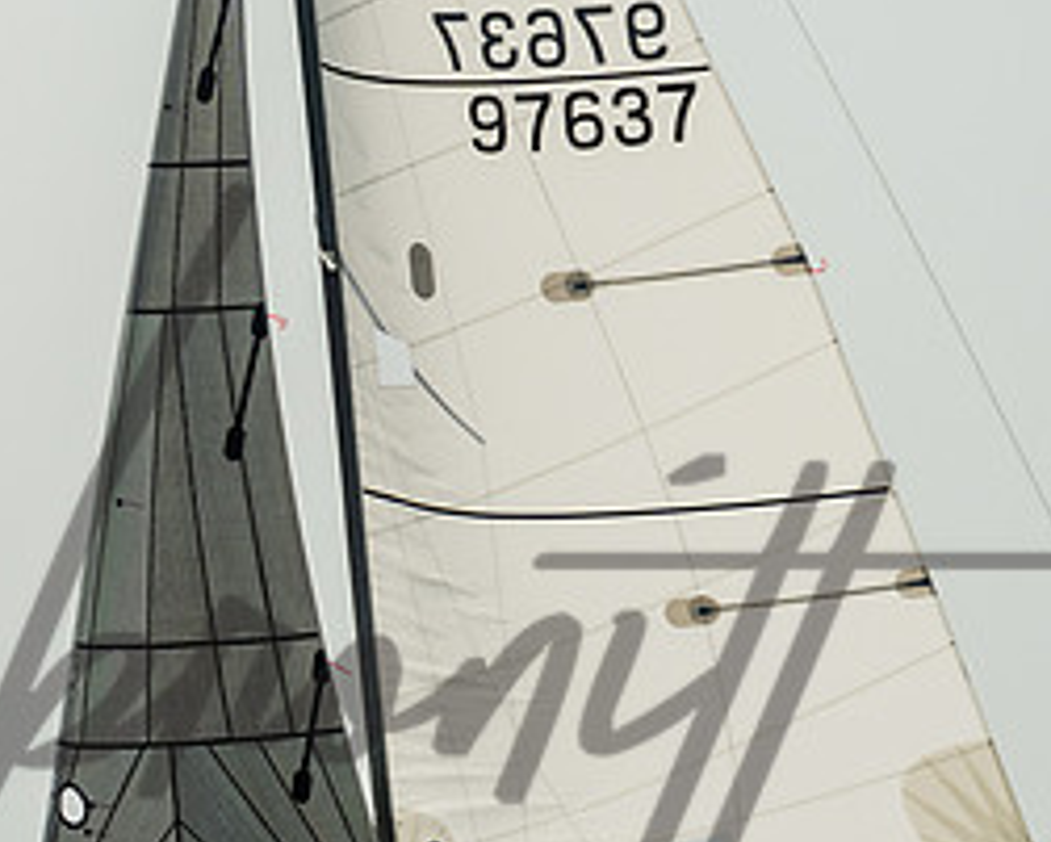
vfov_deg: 2.8
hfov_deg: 3.5
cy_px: 425
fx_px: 17239
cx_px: -72
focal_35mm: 554
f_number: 6.3
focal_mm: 155
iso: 320
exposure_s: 1/1250
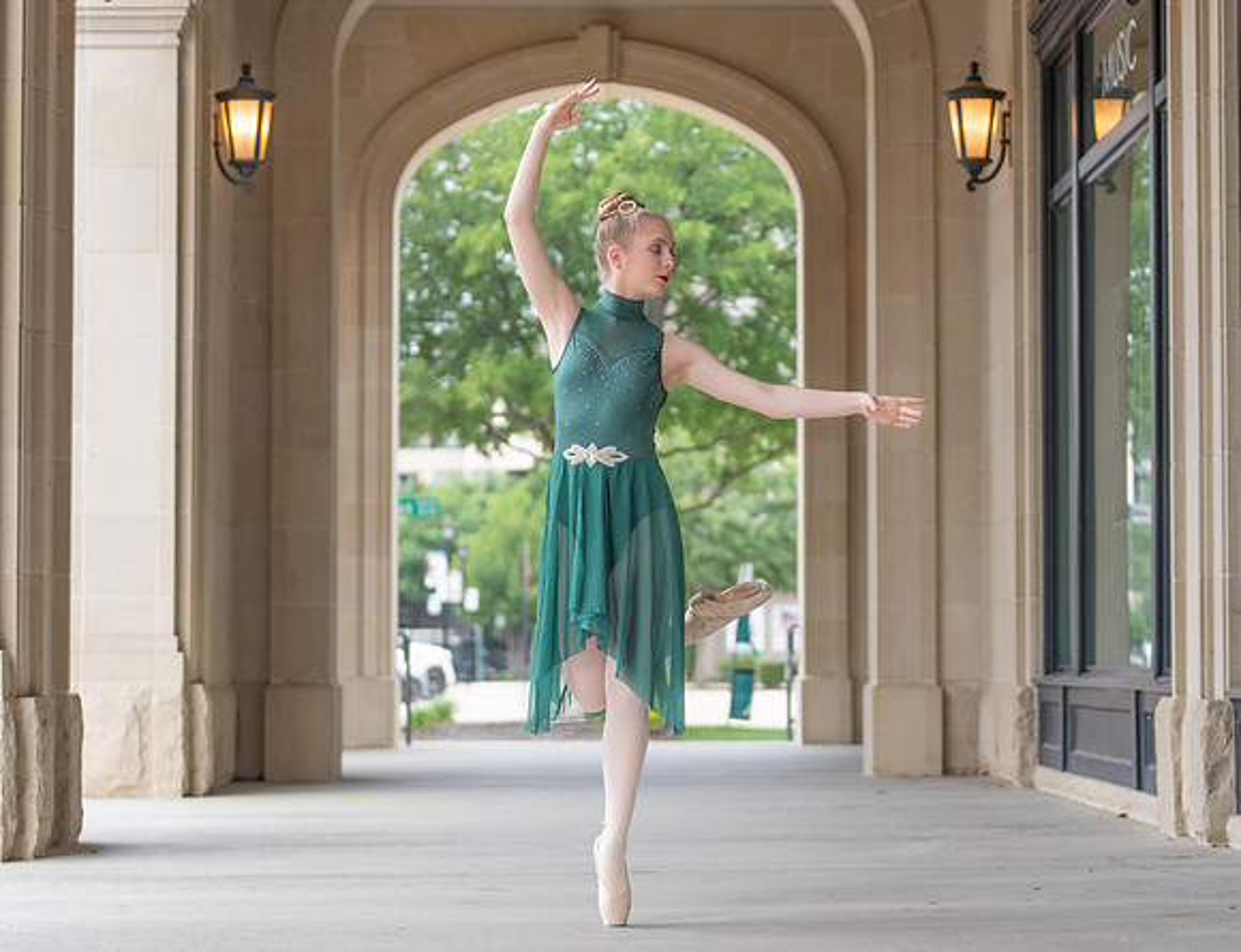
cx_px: 601
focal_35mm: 85
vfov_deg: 17.7
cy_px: 501
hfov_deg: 22.9
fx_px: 3065
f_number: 2.8
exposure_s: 1/320
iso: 320
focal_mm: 70
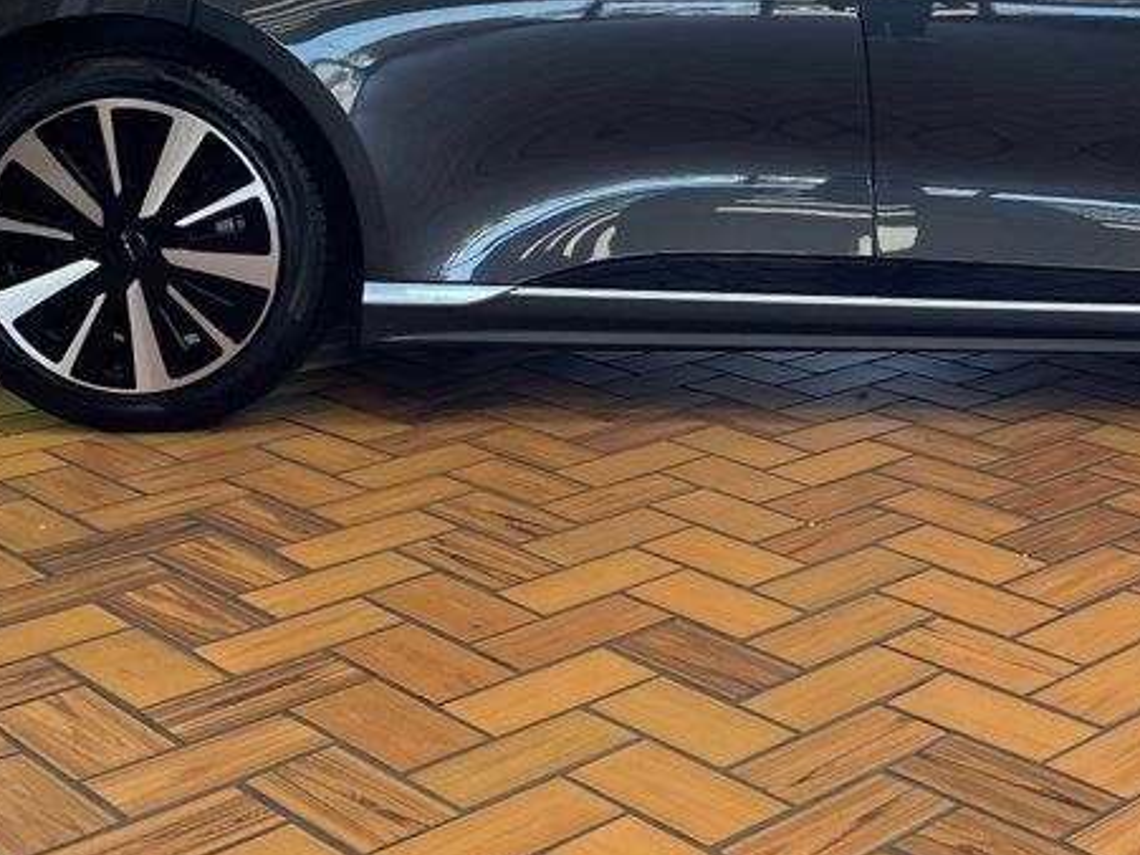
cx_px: 913
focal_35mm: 59
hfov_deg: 31.8
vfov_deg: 24.3
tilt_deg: -7.8
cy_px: 144
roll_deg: -0.2
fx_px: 1943
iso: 32
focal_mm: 4.2
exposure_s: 1/120
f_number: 1.6
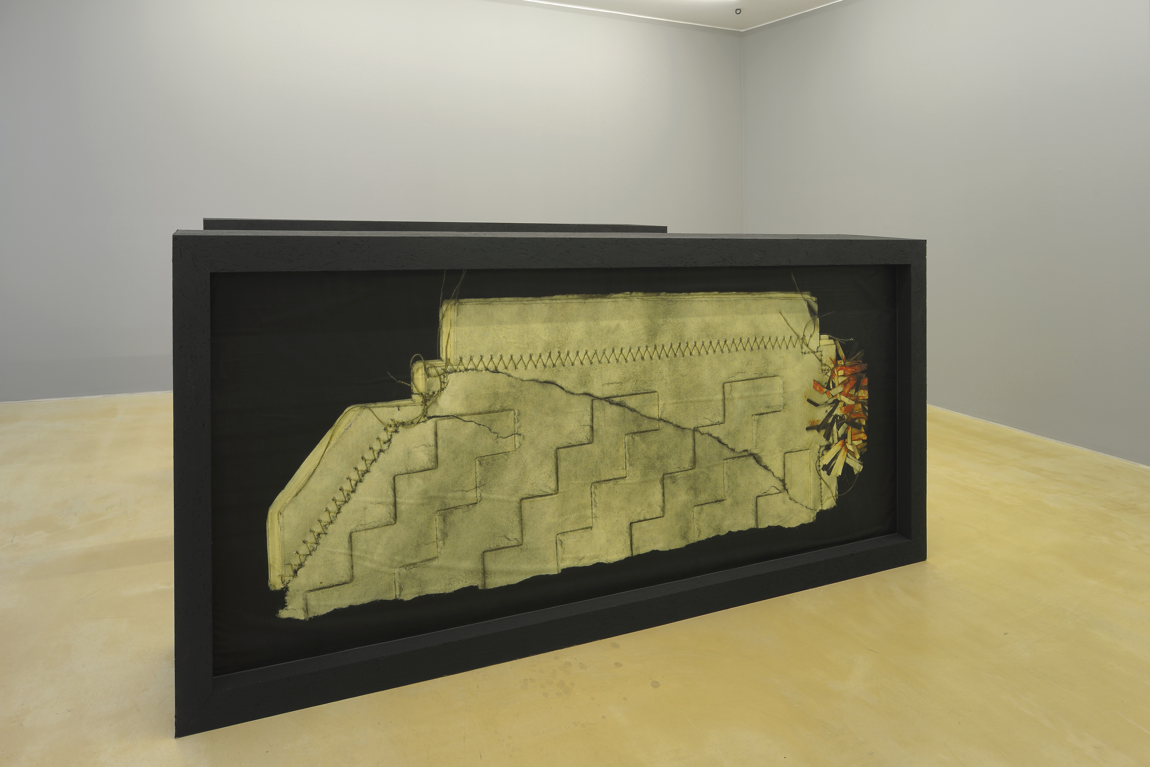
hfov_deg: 93.3
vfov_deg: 70.5
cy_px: 384
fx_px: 543
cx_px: 575
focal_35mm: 17
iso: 100
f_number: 10
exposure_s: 1.3
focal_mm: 17
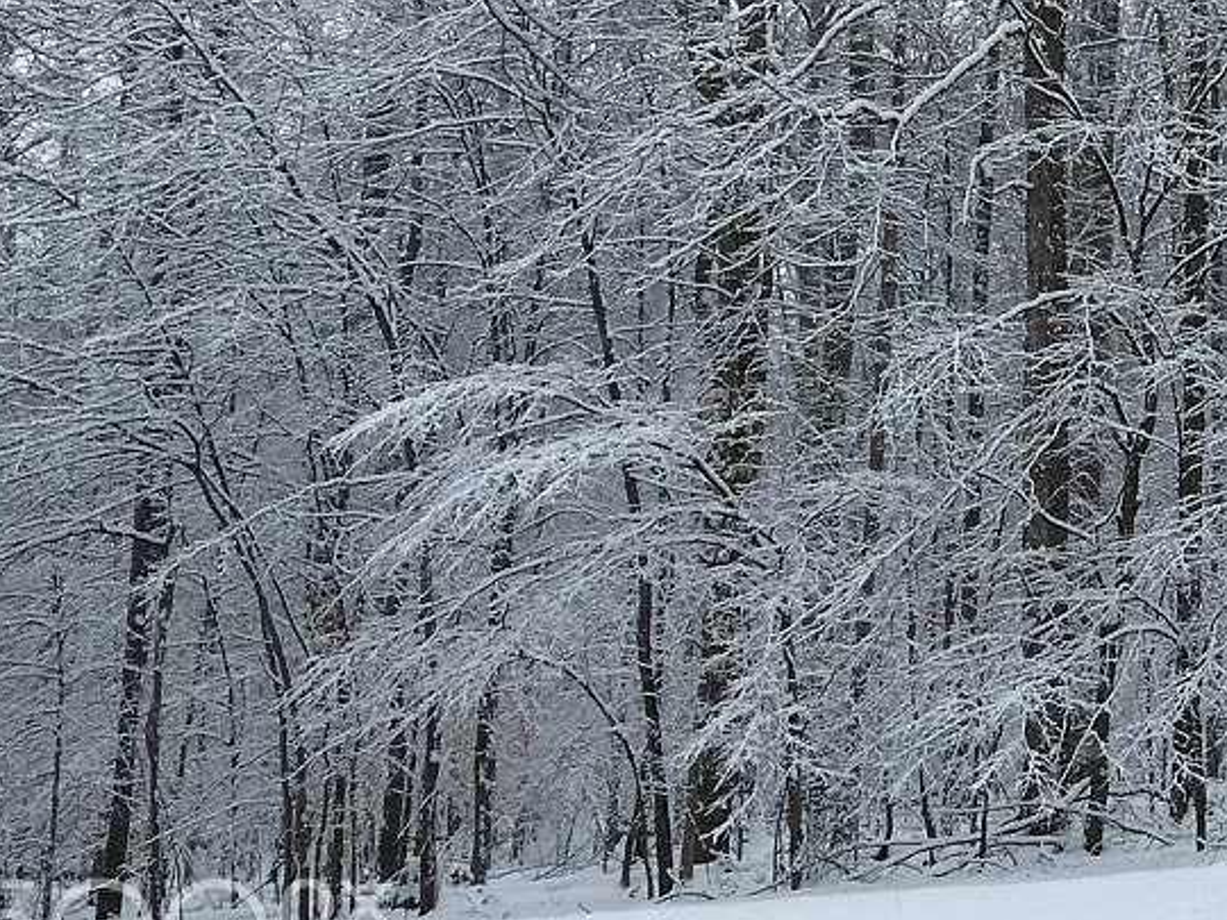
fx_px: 3048
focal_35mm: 86
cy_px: -134
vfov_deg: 16.6
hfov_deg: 20.5
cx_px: 1647
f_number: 2.2
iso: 25
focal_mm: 4.15
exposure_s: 1/1672
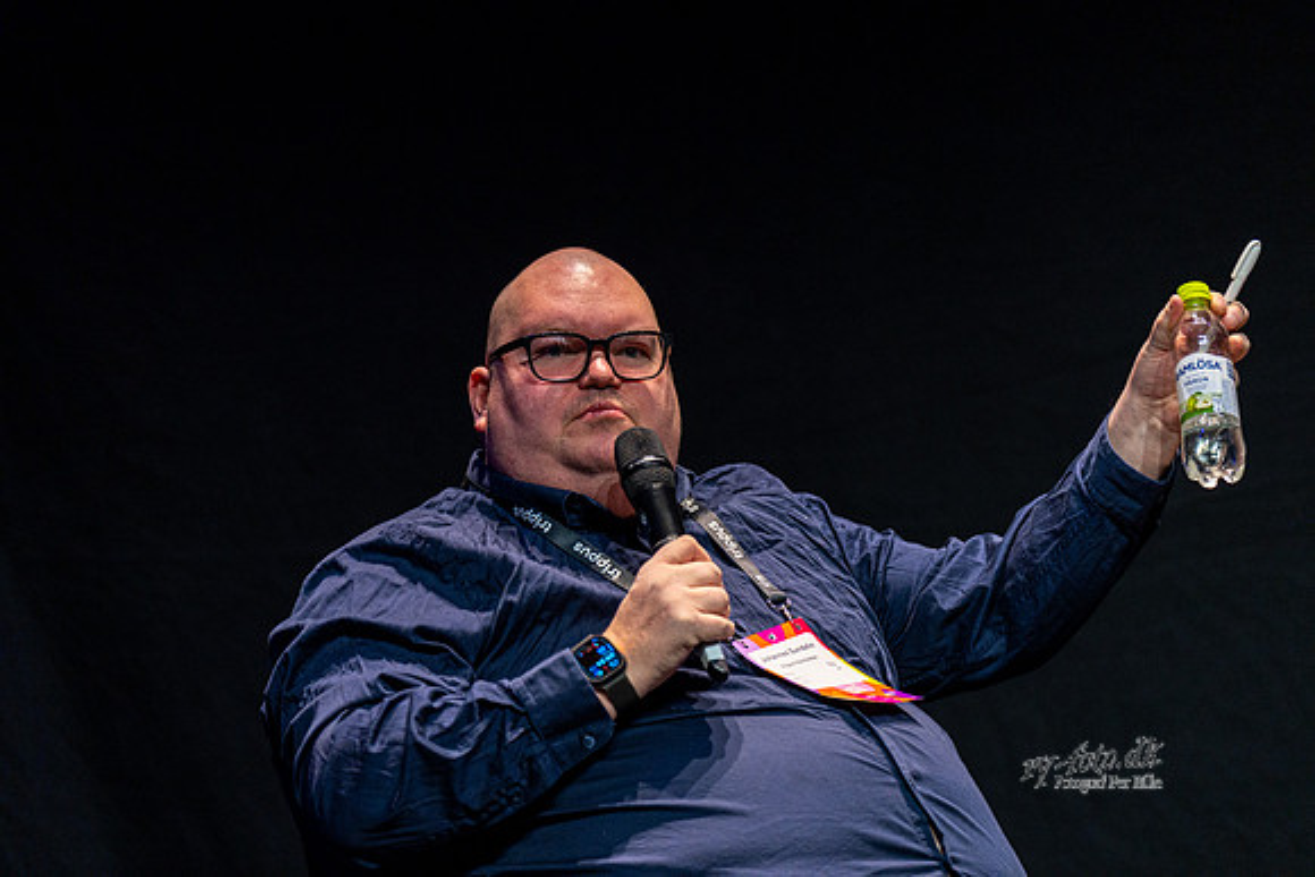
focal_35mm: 132
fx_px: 4823
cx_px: 658
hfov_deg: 15.5
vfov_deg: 10.4
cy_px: 438
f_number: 2.8
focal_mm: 132
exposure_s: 1/200
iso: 1600
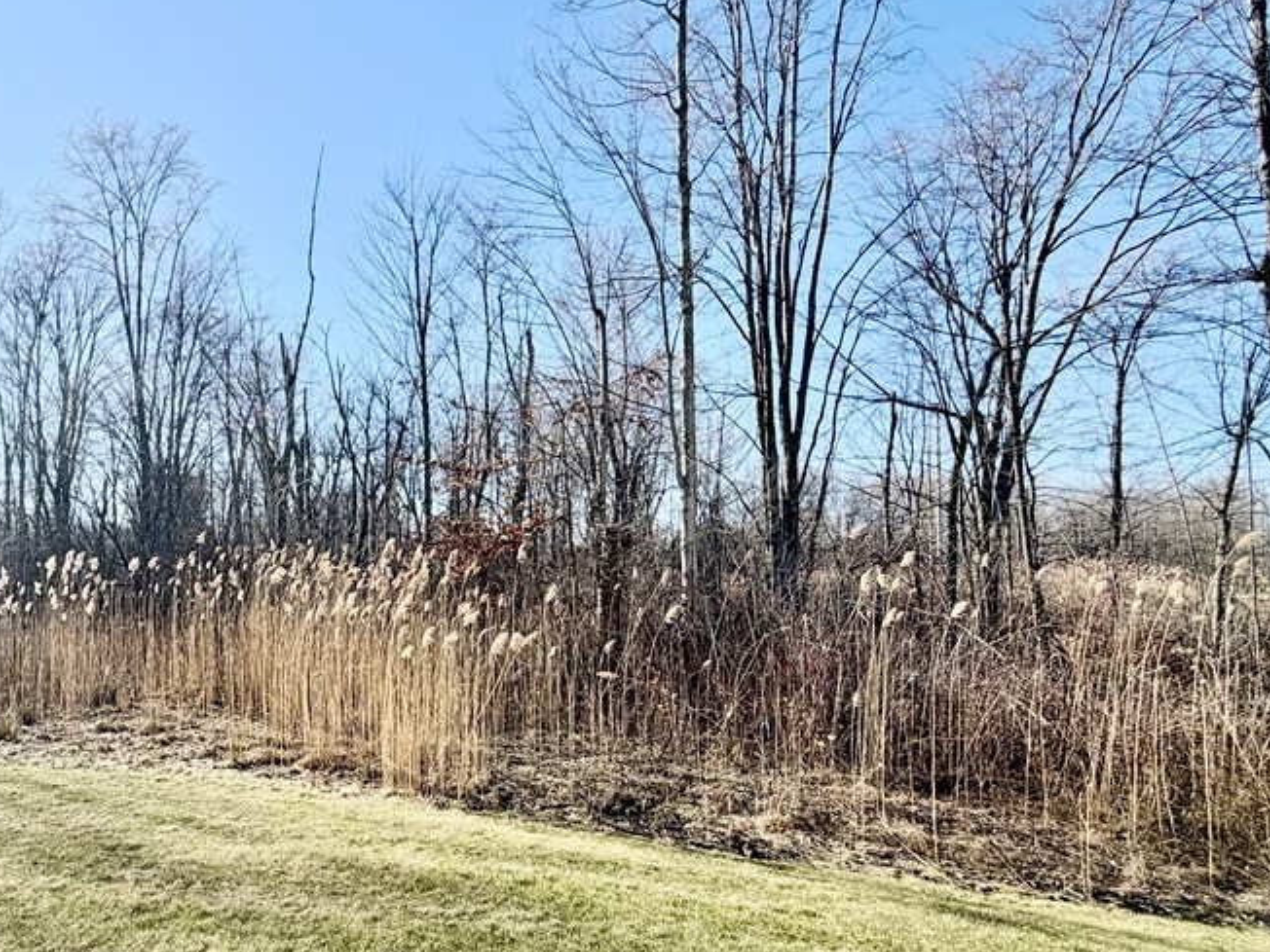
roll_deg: +0.9
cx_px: 378
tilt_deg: +3.9
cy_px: 551
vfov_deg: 60.8
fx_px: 807
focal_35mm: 22
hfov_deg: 73.0
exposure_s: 1/770
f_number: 2.2
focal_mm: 2.22
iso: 32
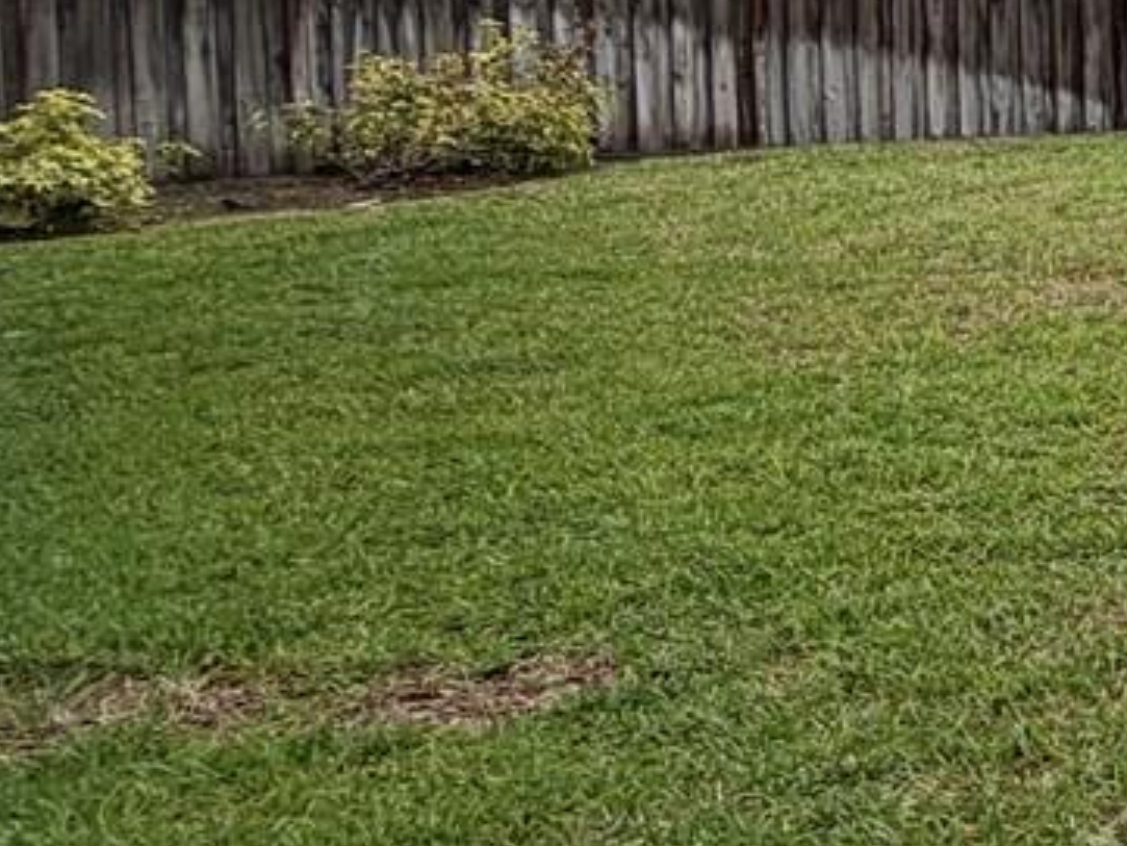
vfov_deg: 23.1
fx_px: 2019
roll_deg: -0.1
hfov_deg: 17.6
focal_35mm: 62
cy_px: 100
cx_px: 2413
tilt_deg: -3.0
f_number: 2.2
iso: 32
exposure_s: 1/770
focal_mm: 2.22
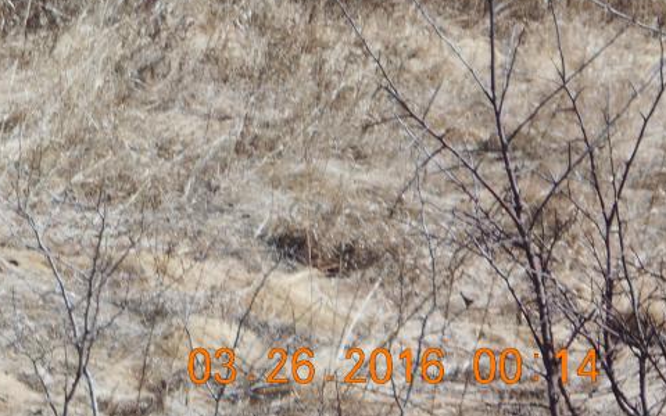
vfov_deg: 4.5
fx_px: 5336
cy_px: -64
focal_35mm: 294
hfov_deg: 7.1
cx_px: -37
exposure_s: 1/250
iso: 80
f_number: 6.5
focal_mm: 23
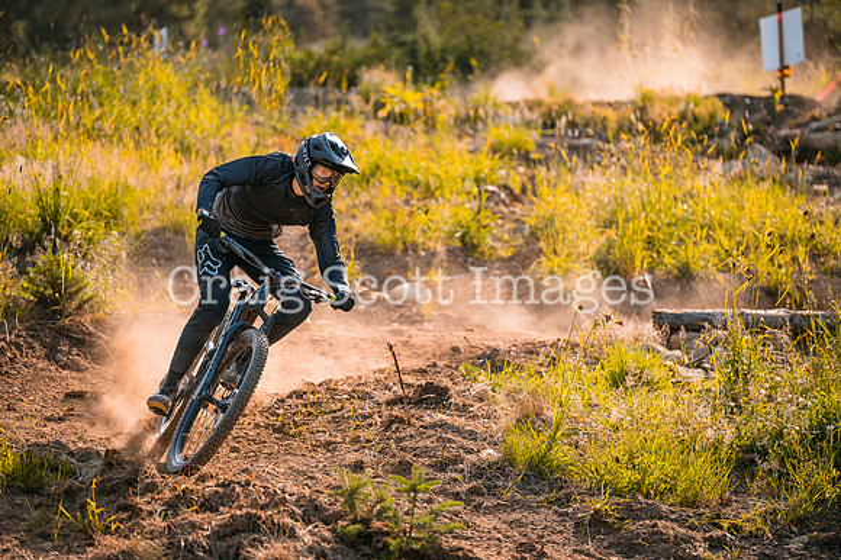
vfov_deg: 9.5
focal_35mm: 145
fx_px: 3385
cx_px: 420
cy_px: 280
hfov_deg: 14.2
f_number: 2.8
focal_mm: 145
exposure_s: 1/1250
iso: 200
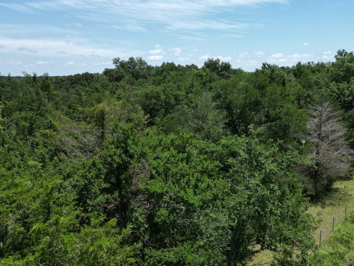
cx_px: 219
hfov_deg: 53.4
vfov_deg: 41.8
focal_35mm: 34
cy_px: 143
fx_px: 348
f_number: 1.7
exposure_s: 1/2500
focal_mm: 6.72
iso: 110
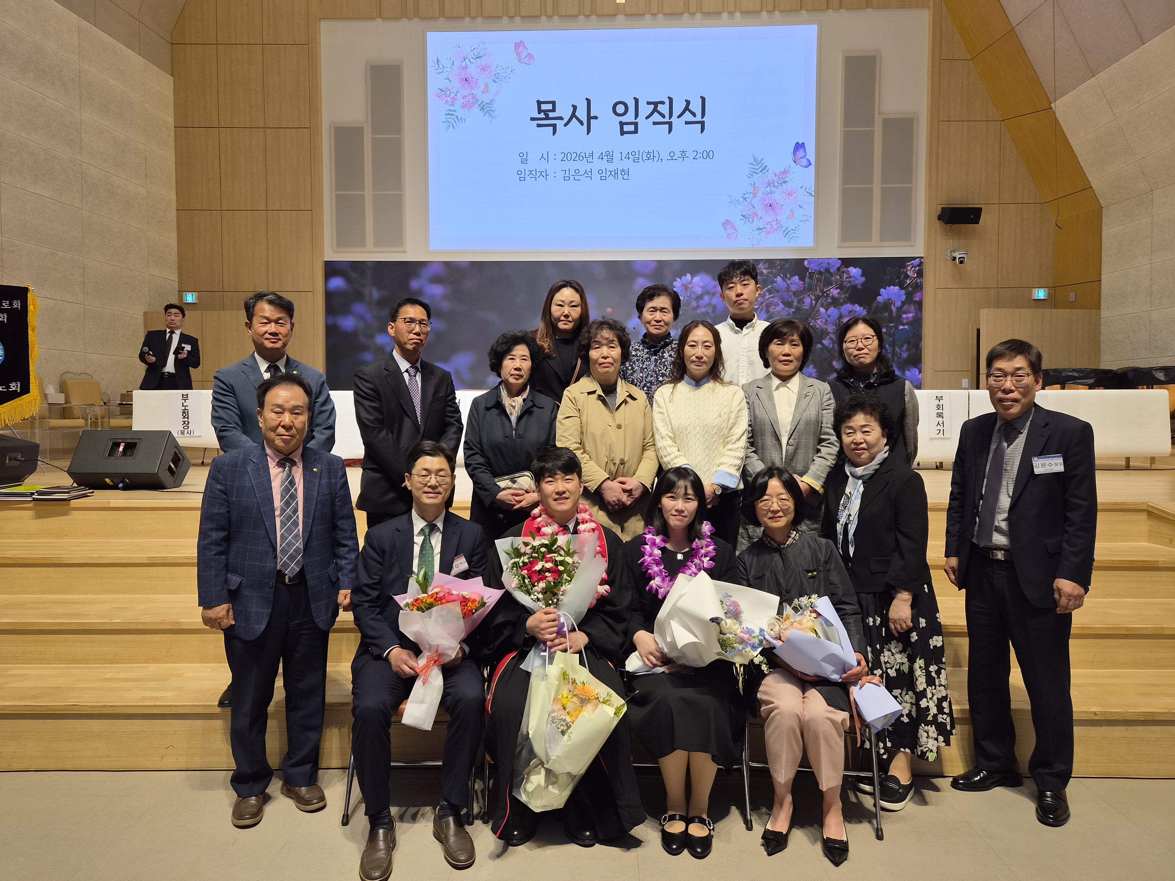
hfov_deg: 73.9
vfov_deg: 58.9
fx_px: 781
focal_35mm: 23
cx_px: 588
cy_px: 440
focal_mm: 5.4
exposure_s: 1/120
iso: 32
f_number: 1.8
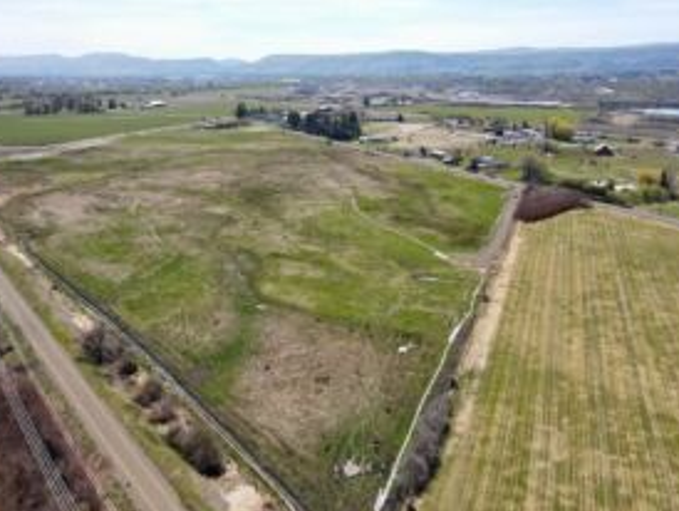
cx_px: 340
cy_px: 211
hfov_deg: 52.6
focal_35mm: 35
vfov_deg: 40.6
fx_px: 687
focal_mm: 4.5
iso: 100
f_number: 2.8
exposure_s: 1/640
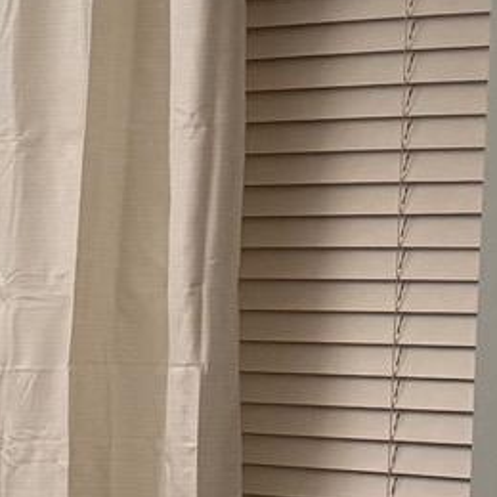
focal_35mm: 167
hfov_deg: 8.8
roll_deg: +0.5
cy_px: 619
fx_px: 2713
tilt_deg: -6.1
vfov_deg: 10.3
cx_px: -948
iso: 320
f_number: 1.78
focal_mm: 6.86
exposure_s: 1/60
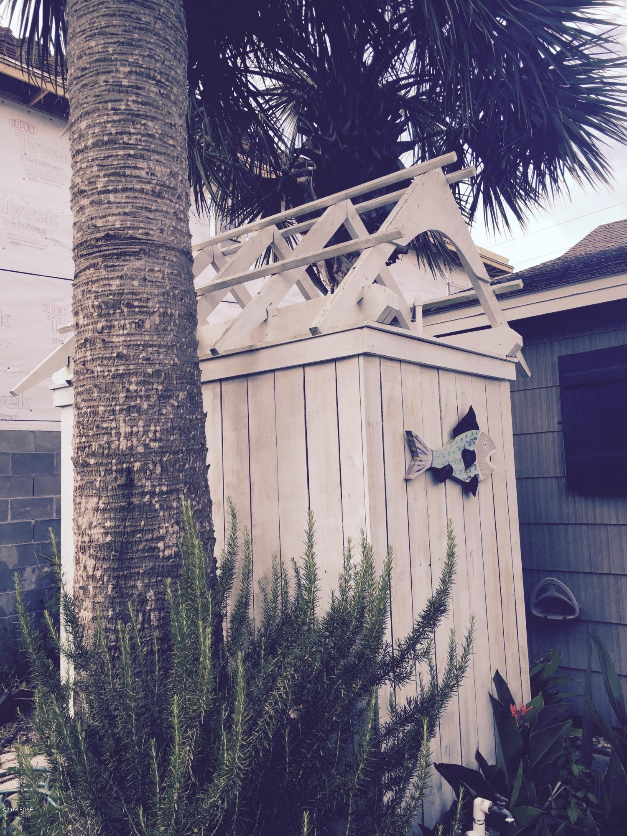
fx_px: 700
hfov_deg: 48.2
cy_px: 418
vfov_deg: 61.7
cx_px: 314
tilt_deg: +6.6
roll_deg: +1.7
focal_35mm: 29
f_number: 2.2
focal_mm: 4.15
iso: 32
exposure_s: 1/775
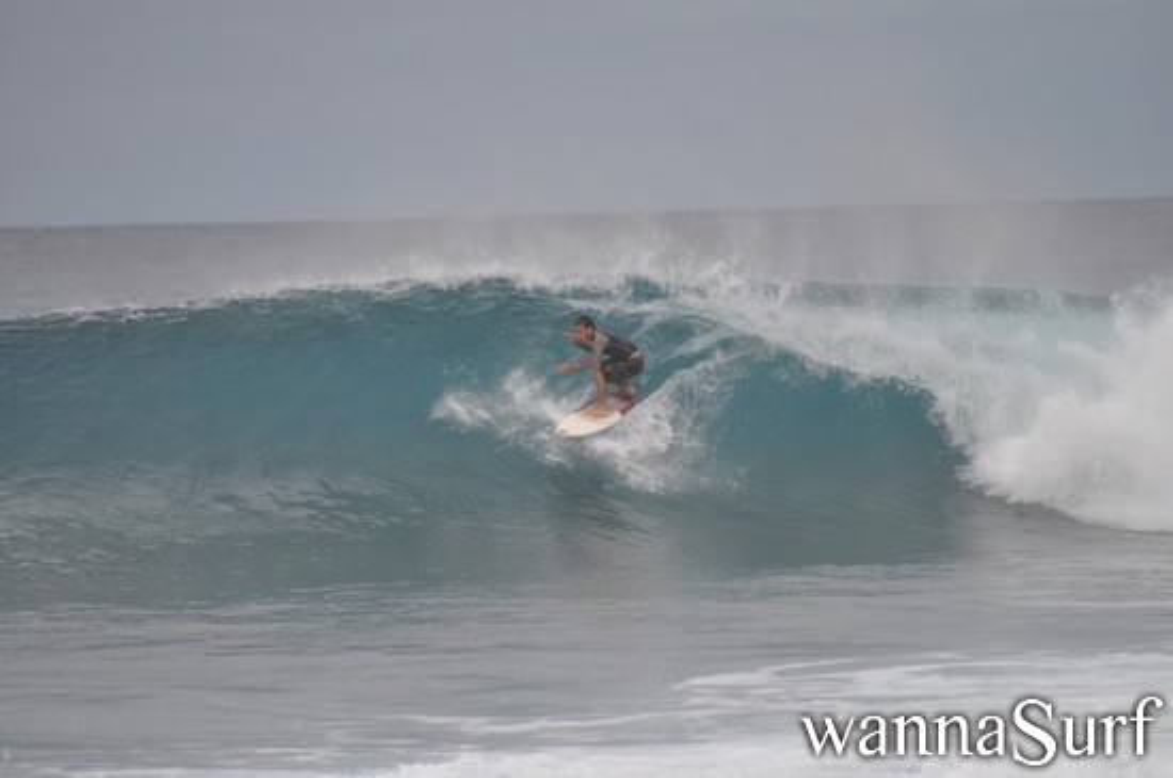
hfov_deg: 5.7
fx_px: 11713
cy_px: 389
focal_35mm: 360
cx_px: 586
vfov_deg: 3.8
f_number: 5.6
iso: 280
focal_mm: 240
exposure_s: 1/2000
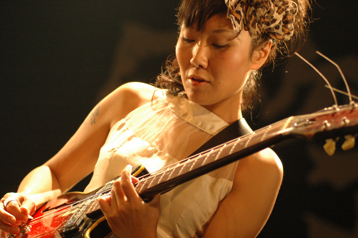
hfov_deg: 15.7
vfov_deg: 10.5
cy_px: 118
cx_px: 175
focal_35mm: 131
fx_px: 1302
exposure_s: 1/250
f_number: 3
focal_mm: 80
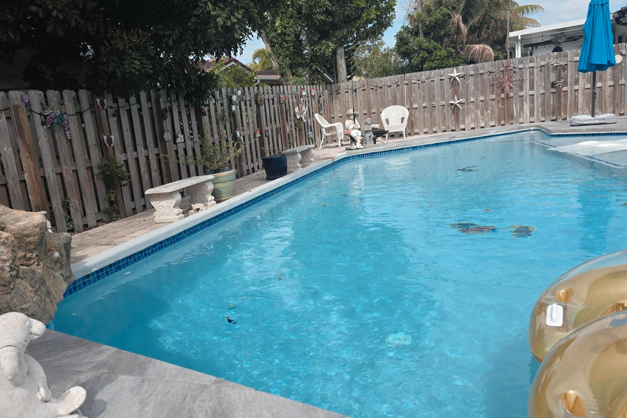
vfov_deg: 44.9
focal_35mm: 29
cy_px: 218
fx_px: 505
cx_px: 274
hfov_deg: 63.4
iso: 12
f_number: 1.7
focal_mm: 6.3
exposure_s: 1/533
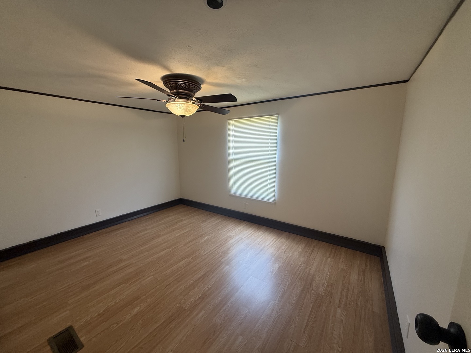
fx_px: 190
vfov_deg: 85.7
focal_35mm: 14
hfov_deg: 102.1
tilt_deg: -9.1
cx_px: 236
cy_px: 176
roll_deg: +1.1
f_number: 2.2
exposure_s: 1/120
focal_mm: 2.22
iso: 125
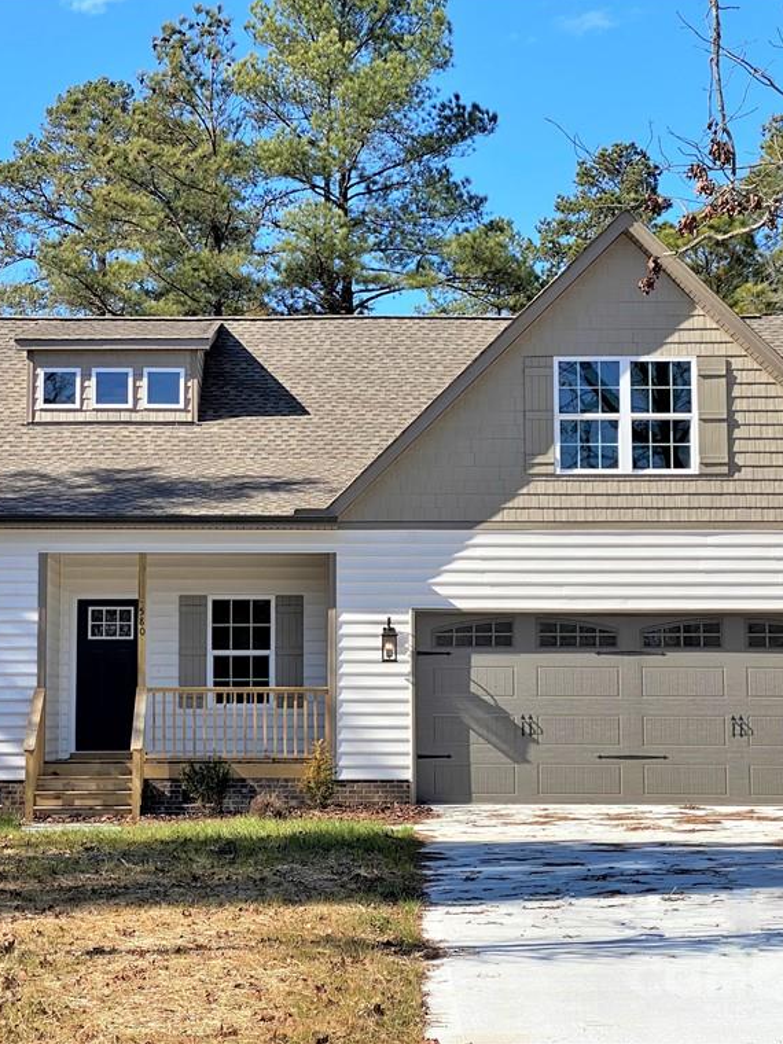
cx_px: 334
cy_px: 519
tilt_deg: +4.9
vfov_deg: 27.8
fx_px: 2111
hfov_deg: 21.0
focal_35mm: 70
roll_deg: +0.1
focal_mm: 6
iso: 20
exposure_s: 1/1229
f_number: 2
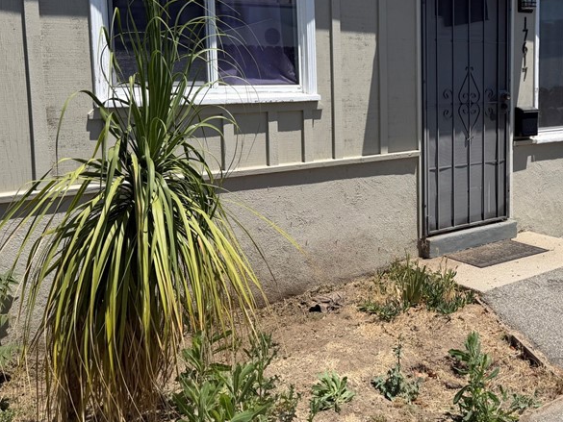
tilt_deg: -5.8
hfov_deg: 42.6
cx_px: 457
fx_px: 683
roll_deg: -0.4
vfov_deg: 34.1
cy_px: 146
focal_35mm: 42
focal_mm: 6.76
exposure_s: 1/5319
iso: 80
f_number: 1.78
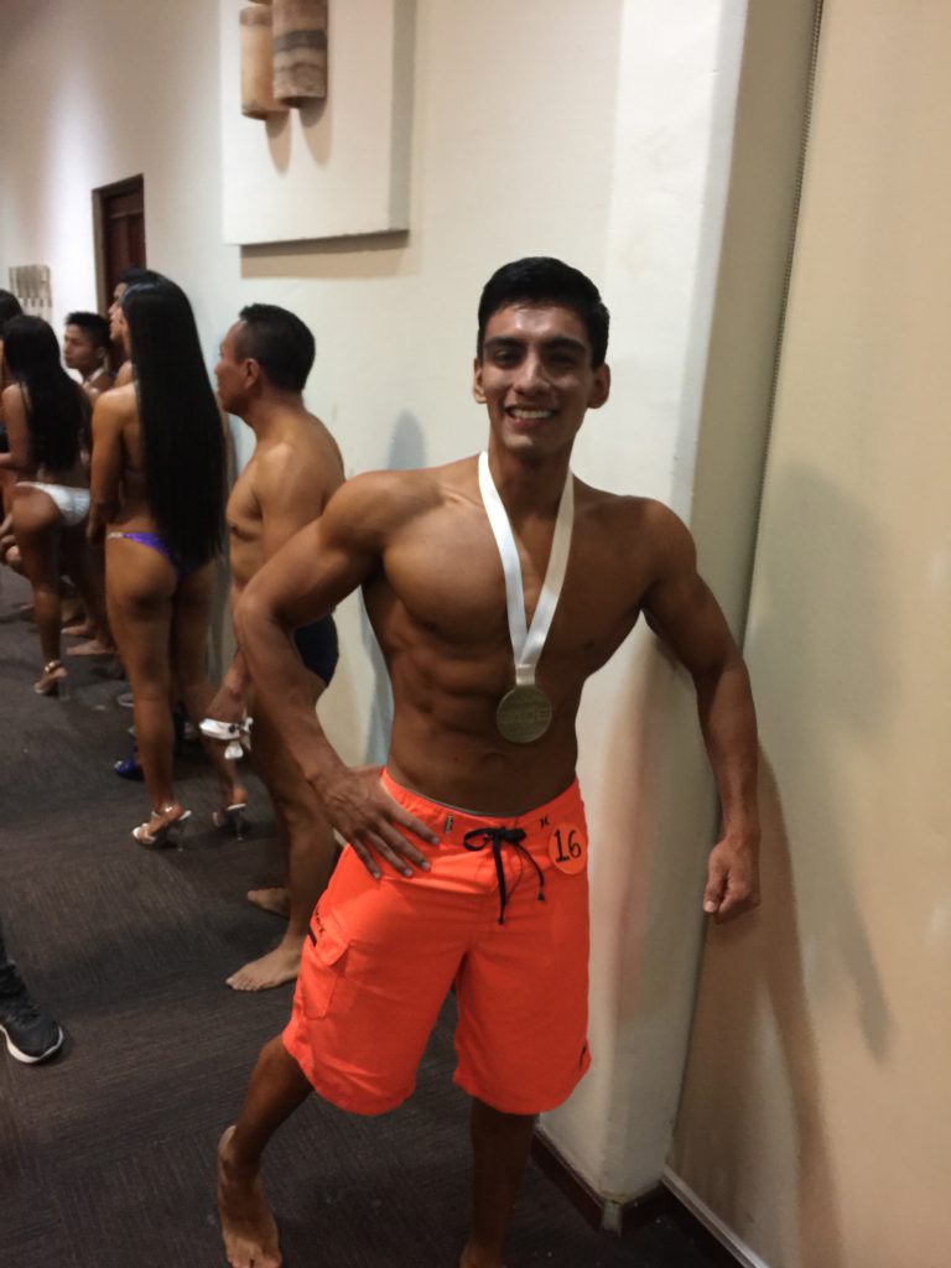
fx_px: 1062
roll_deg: -3.8
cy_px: 634
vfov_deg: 61.7
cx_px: 476
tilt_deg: -15.2
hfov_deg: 48.2
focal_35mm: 29
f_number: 2.2
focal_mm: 4.15
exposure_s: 1/4
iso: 100
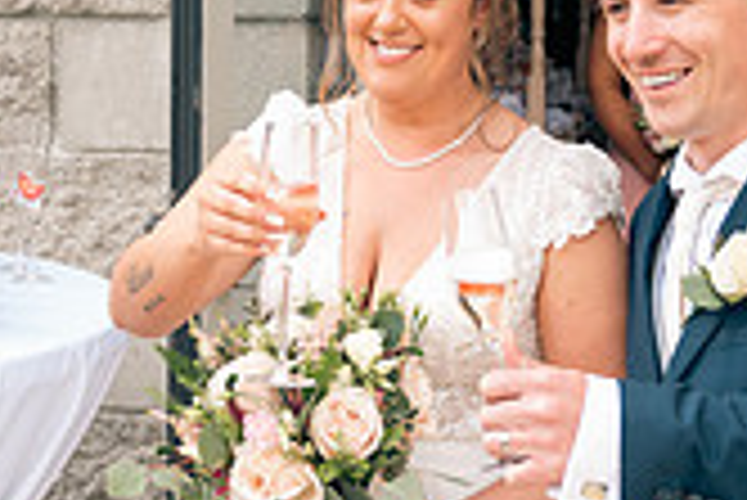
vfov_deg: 14.0
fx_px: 2035
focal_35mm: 98
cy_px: 178
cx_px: 288
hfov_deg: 20.8
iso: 100
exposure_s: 1/200
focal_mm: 28
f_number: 3.5
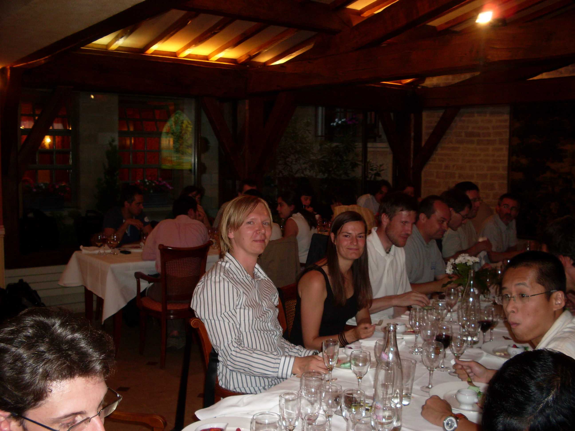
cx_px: 288
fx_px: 631
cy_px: 216
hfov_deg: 49.0
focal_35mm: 38
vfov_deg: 37.7
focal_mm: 6.3
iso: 100
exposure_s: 1/45
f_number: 2.8
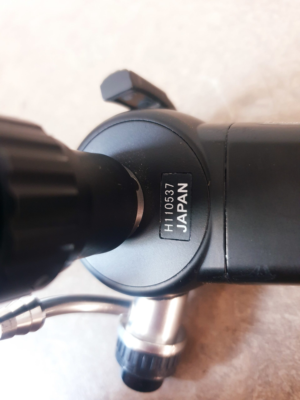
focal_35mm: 26
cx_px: 150
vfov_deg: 67.3
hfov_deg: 53.1
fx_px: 300
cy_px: 200
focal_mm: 4.3
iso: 320
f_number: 1.5
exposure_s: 1/25
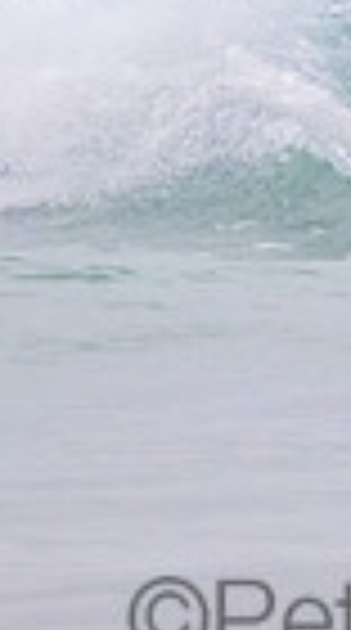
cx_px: 477
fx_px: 58068
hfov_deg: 0.3
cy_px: -128
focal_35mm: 3484
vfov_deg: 0.6
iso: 5000
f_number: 11
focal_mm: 800
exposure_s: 1/1250
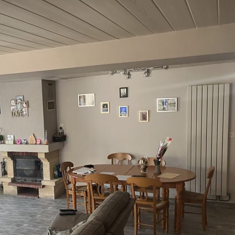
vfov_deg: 38.9
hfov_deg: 37.6
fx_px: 330
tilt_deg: -8.7
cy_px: 149
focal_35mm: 43
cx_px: 43
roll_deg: +2.4
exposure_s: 1/76
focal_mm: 3.99
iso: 80
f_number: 1.8
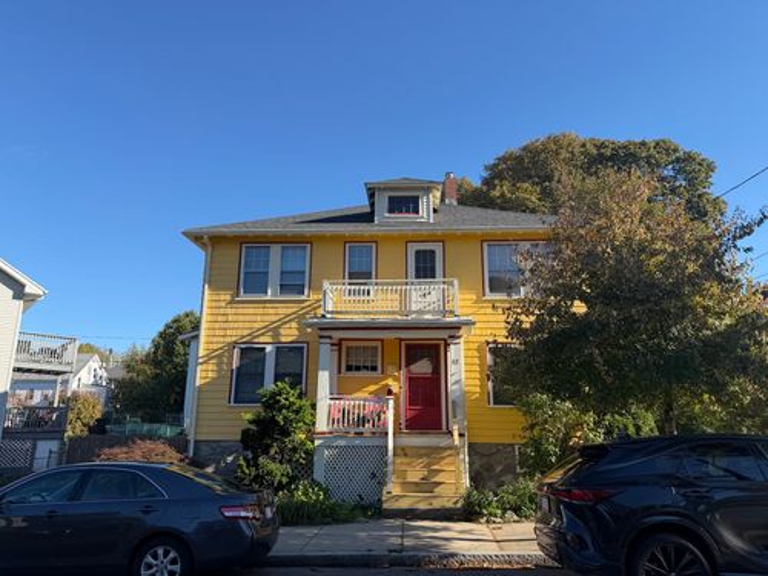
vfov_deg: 56.8
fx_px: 532
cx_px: 384
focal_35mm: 24
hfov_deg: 71.6
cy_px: 288
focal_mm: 6.76
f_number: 1.78
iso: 80
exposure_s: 1/2299
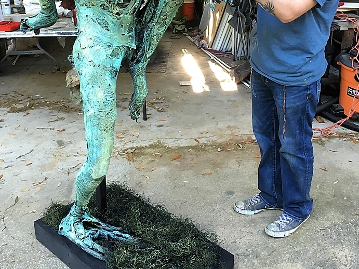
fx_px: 446
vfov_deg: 33.0
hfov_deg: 43.8
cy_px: 71
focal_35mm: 43
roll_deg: -0.4
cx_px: 204
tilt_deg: -15.6
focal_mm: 4.15
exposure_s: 1/30
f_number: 2.2
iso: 50
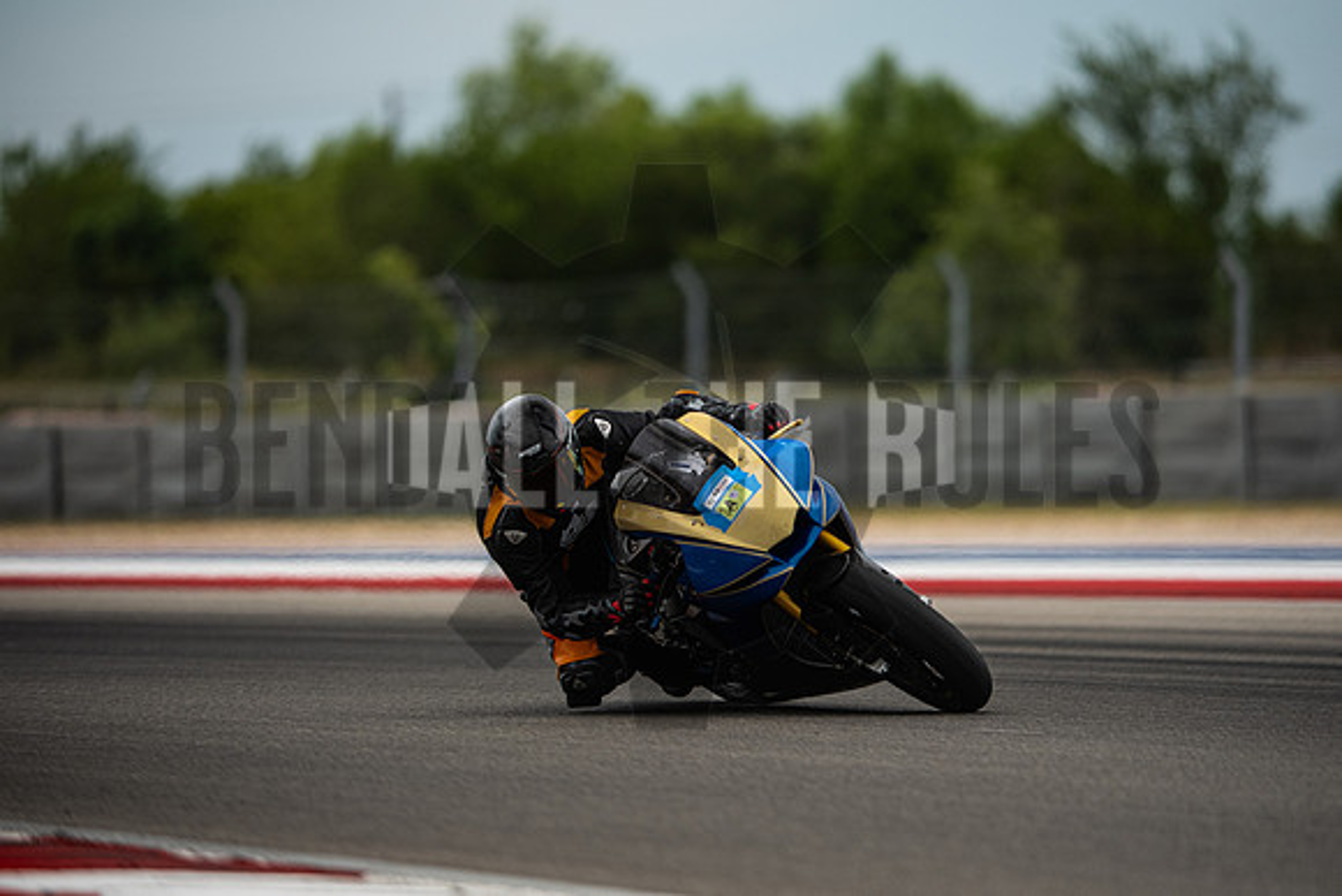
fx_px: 11185
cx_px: 671
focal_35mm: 300
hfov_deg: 6.9
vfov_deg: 4.6
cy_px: 448
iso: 320
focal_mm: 200
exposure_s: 1/5000
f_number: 2
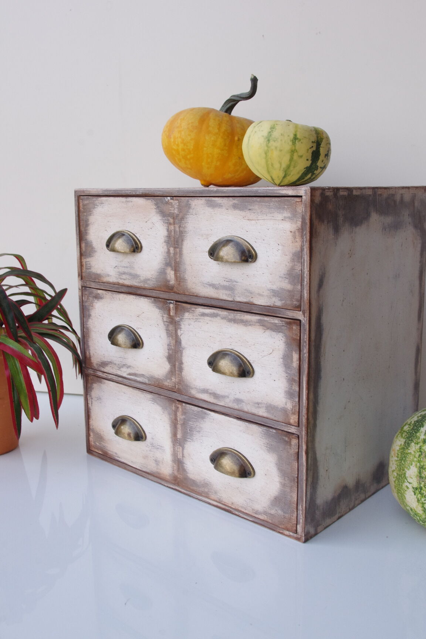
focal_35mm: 36
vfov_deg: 53.1
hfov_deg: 36.9
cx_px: 213
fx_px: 639
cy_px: 320
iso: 800
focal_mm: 24.38
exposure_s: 1/200
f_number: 8
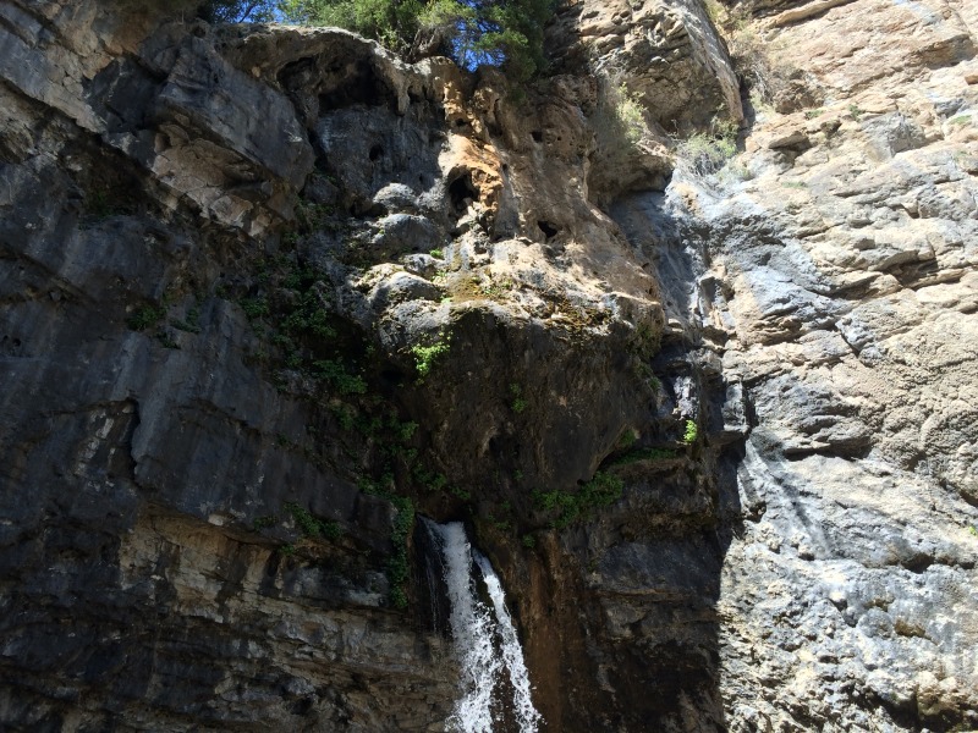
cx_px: 489
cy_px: 366
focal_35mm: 29
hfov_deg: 61.7
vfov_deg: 48.2
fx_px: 819
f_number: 2.2
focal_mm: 4.15
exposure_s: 1/641
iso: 32
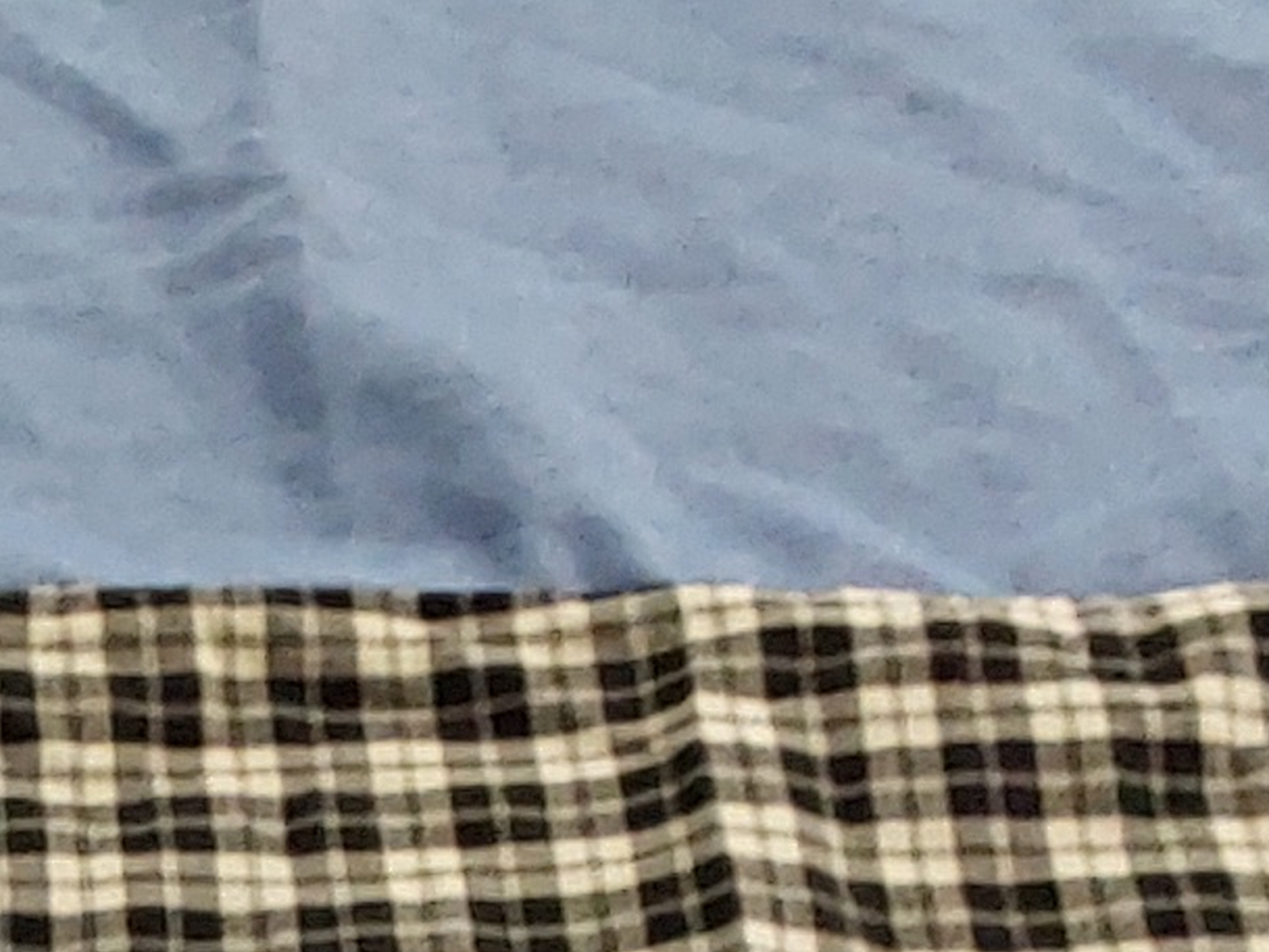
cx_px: -281
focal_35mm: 150
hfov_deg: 12.8
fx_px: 5500
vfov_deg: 9.6
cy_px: 1514
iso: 160
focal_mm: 2.91
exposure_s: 1/60
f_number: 1.9
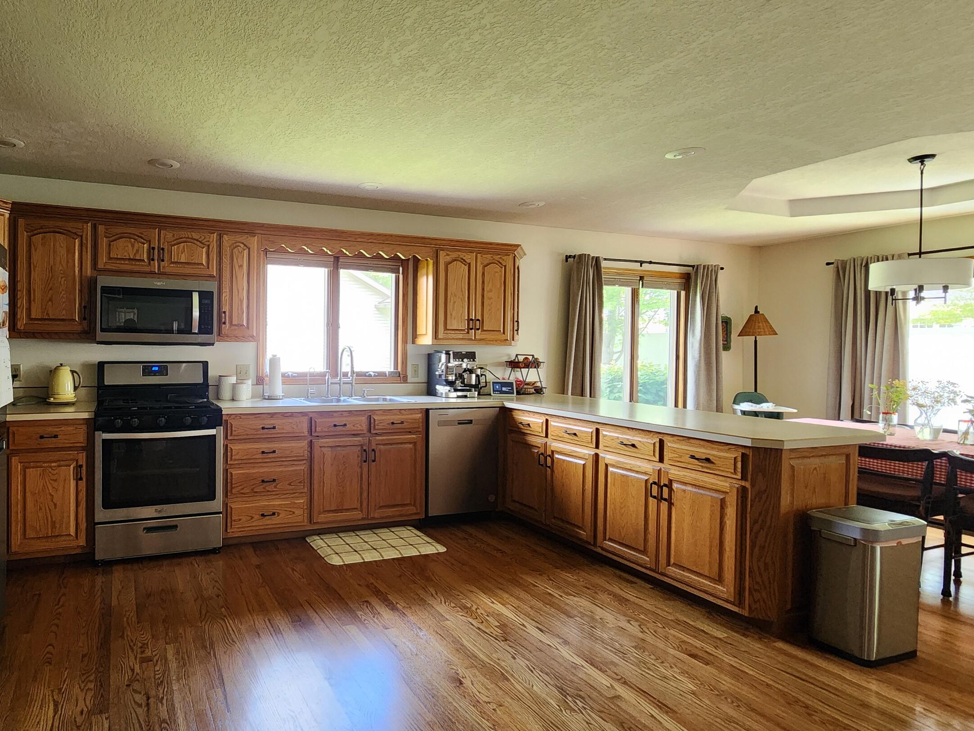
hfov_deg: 84.3
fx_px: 506
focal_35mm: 18
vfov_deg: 71.6
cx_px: 315
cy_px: 355
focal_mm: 2.2
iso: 400
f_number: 2.2
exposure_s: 1/60
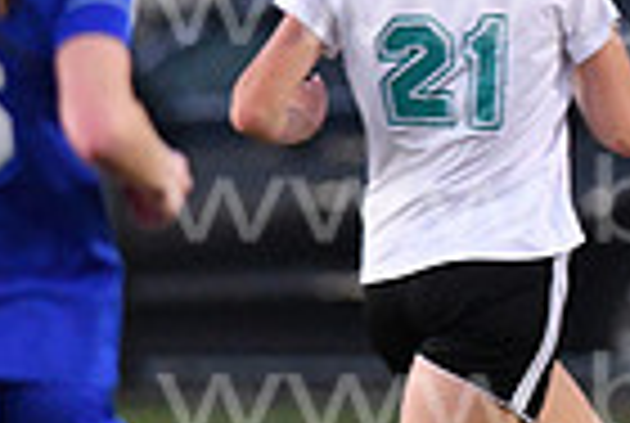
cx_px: 1188
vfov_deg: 0.7
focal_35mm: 1861
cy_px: 308
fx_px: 32637
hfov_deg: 1.1
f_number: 4
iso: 5000
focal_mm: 300
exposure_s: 1/800
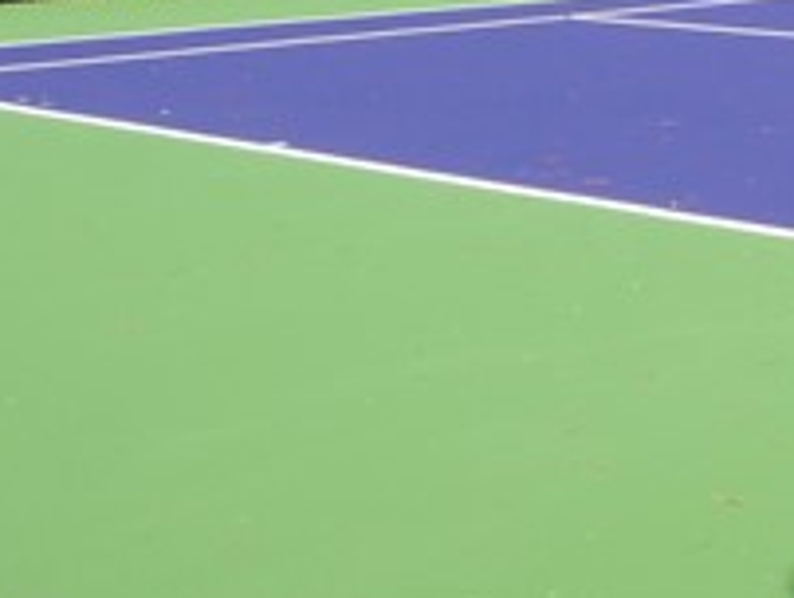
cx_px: 963
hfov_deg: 22.2
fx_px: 1860
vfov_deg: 17.2
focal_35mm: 81
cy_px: -169
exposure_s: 1/125
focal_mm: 8
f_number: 14
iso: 250
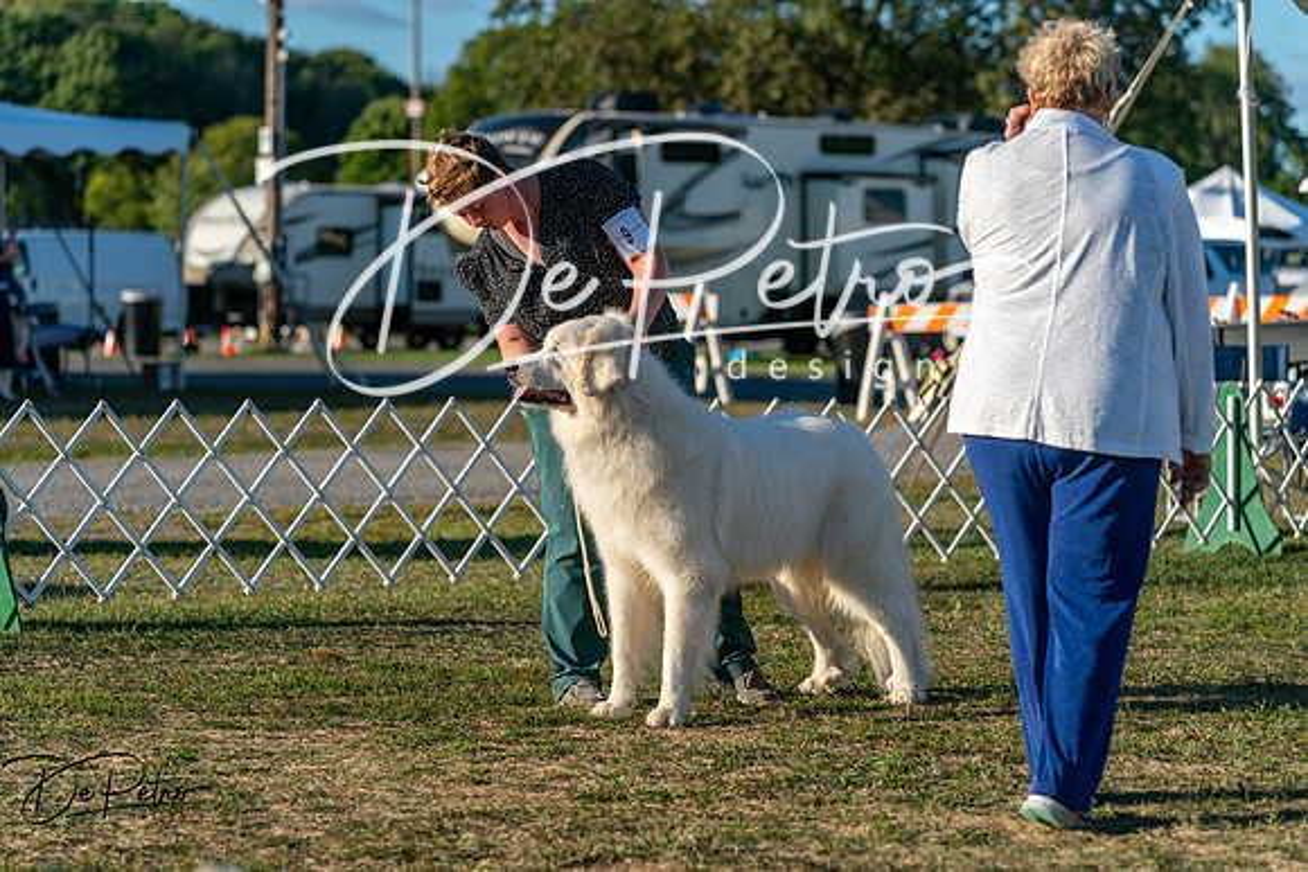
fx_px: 4433
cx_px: 654
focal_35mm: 122
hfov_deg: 16.8
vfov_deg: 11.2
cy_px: 436
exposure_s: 1/1250
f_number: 4.5
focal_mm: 122
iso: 200
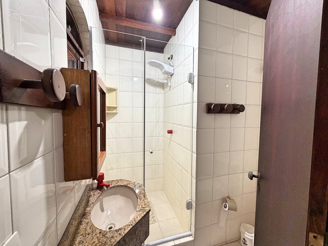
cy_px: 123
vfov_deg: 85.7
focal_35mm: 14
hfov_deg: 102.1
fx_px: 133
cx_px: 164
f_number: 2.2
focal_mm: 2.22
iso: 200
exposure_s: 1/60
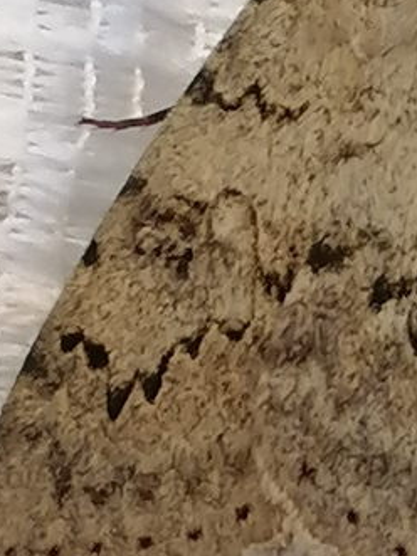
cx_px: 393
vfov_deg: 6.7
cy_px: 395
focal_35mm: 294
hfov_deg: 5.0
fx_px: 4725
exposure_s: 1/33.3
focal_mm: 4.75
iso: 160
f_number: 1.8
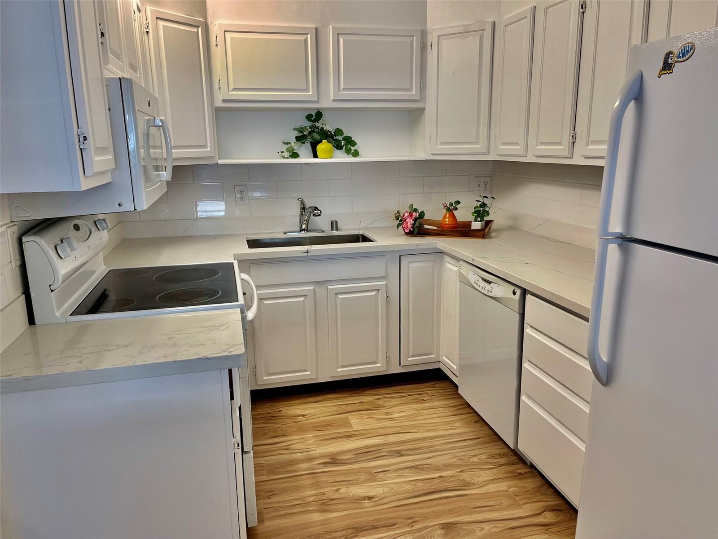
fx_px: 539
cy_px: 270
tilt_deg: -14.1
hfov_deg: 67.3
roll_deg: +0.5
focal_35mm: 26
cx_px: 359
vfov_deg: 53.1
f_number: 1.6
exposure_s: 1/120
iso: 64
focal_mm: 5.1
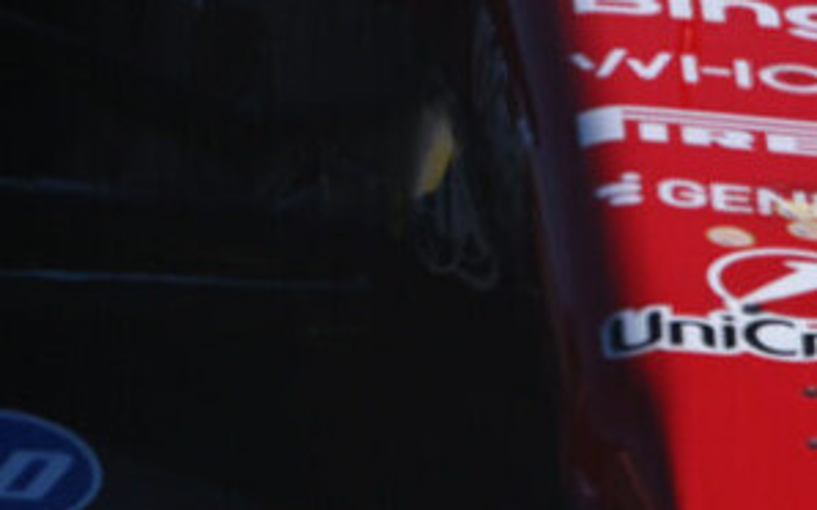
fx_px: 54865
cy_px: -48
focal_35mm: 2465
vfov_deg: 0.5
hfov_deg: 0.9
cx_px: -282
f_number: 8
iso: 400
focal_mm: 400
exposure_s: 1/2500
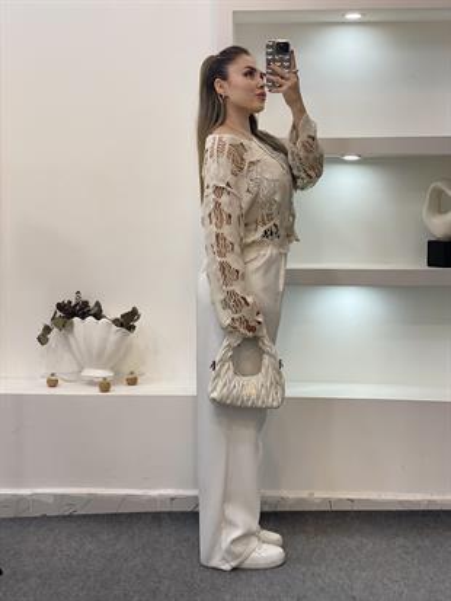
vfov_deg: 36.8
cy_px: 300
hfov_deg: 28.0
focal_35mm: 52
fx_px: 903
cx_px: 226
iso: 64
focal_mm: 6
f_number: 2
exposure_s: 1/100
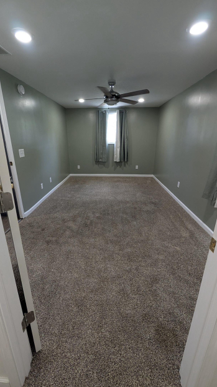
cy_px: 186
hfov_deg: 74.2
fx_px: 143
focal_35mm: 14
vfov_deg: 106.8
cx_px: 103
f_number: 1.7
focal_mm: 2.02
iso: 205
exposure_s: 1/120
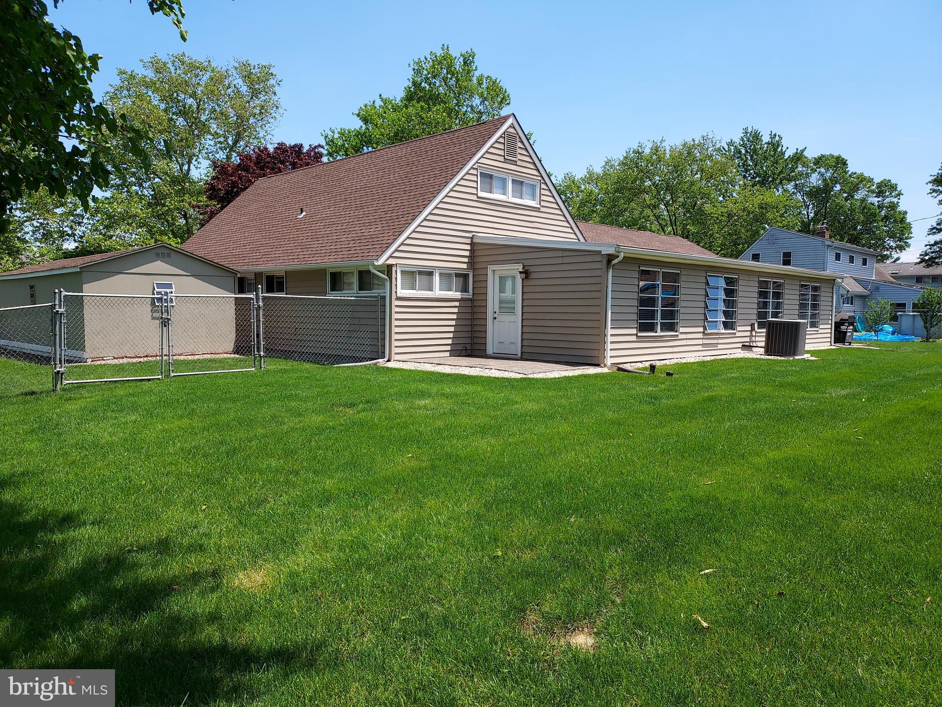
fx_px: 653
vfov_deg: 56.8
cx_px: 471
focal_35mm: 24
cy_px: 354
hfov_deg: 71.6
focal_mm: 4.6
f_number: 1.8
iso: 40
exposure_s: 1/819
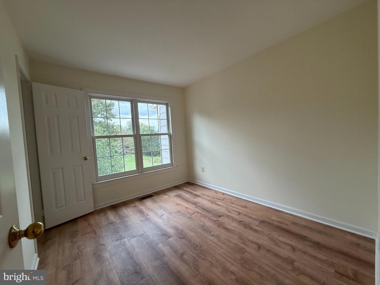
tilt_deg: -2.0
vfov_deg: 85.7
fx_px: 154
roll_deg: +2.6
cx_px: 190
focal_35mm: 14
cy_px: 142
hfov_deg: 102.1
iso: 160
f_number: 2.2
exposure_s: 1/120
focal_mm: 2.22
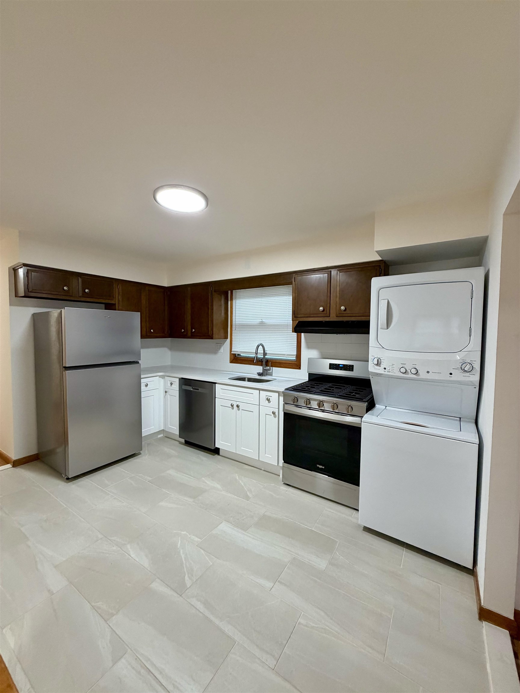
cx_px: 260
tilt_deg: -2.5
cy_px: 346
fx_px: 280
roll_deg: -1.3
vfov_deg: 102.1
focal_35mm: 14
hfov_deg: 85.7
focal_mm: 2.22
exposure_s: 1/60
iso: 250
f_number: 2.2
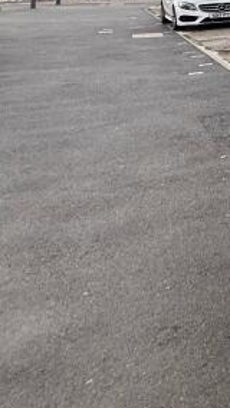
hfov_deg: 12.9
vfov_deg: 32.6
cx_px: 621
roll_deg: +1.0
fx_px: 596
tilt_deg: +7.2
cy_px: -55
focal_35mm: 55
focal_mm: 2.22
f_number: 2.2
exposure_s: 1/114
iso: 50
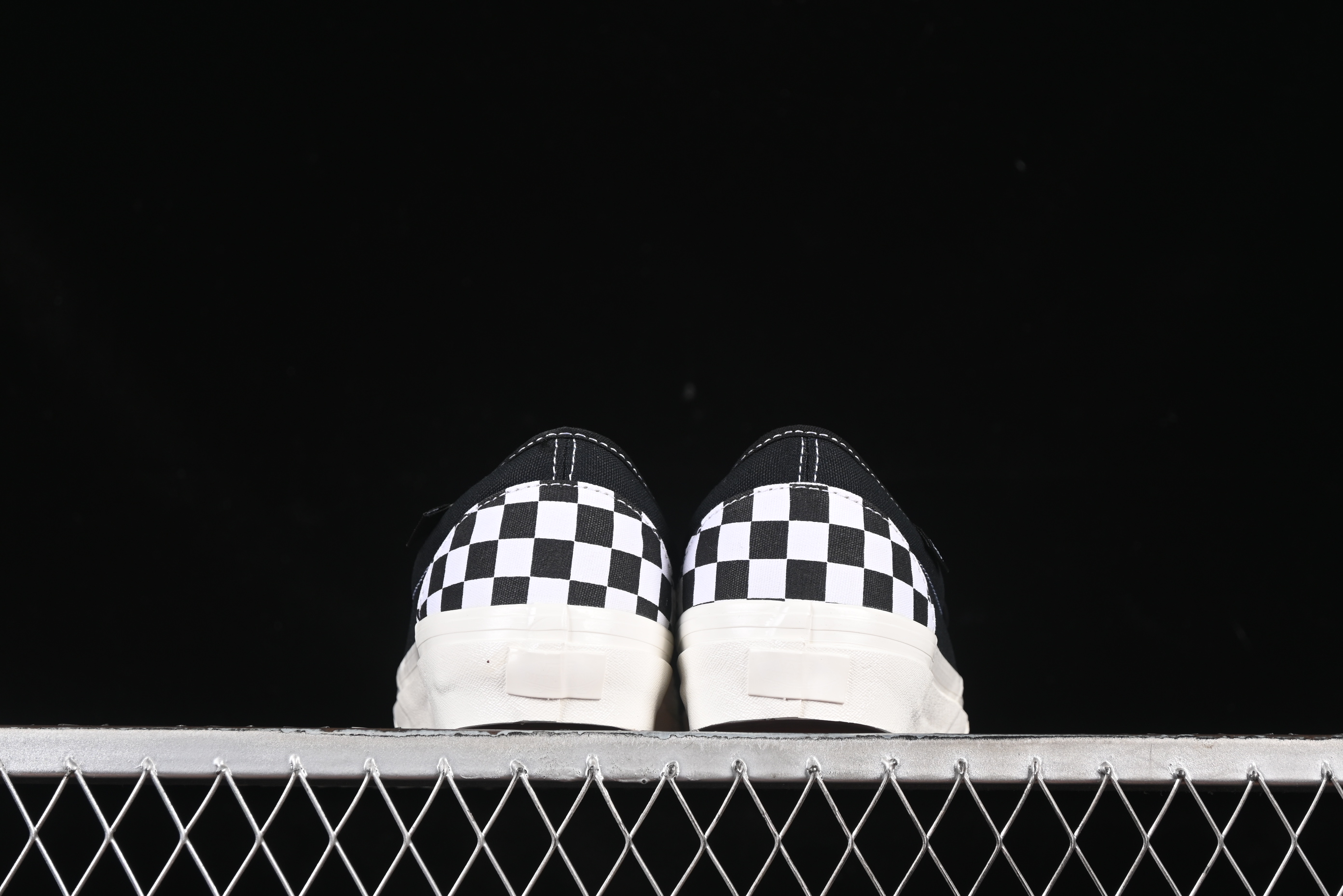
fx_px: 2798
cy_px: 448
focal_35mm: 75
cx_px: 672
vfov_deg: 18.2
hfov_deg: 27.0
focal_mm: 50
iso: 160
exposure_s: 1/60
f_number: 6.3
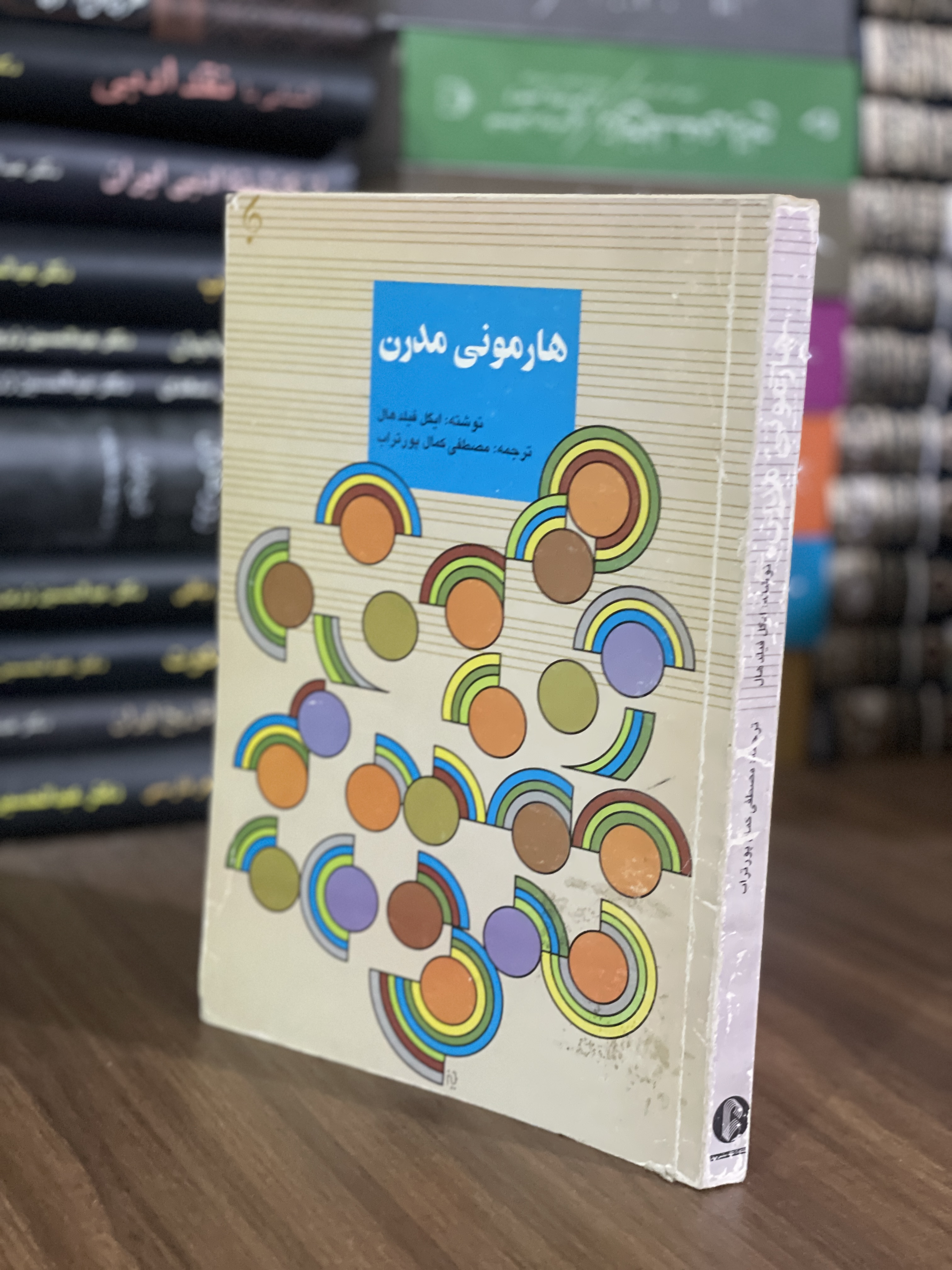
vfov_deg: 36.8
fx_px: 1907
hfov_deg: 28.0
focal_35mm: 52
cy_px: 635
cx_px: 476
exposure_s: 1/27
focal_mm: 6
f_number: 2
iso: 500
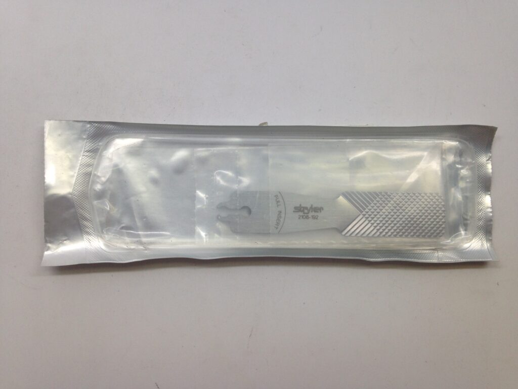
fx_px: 494
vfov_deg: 42.9
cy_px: 194
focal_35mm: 33
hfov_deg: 55.4
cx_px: 259
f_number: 2.4
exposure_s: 1/60
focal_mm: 4.12
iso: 50
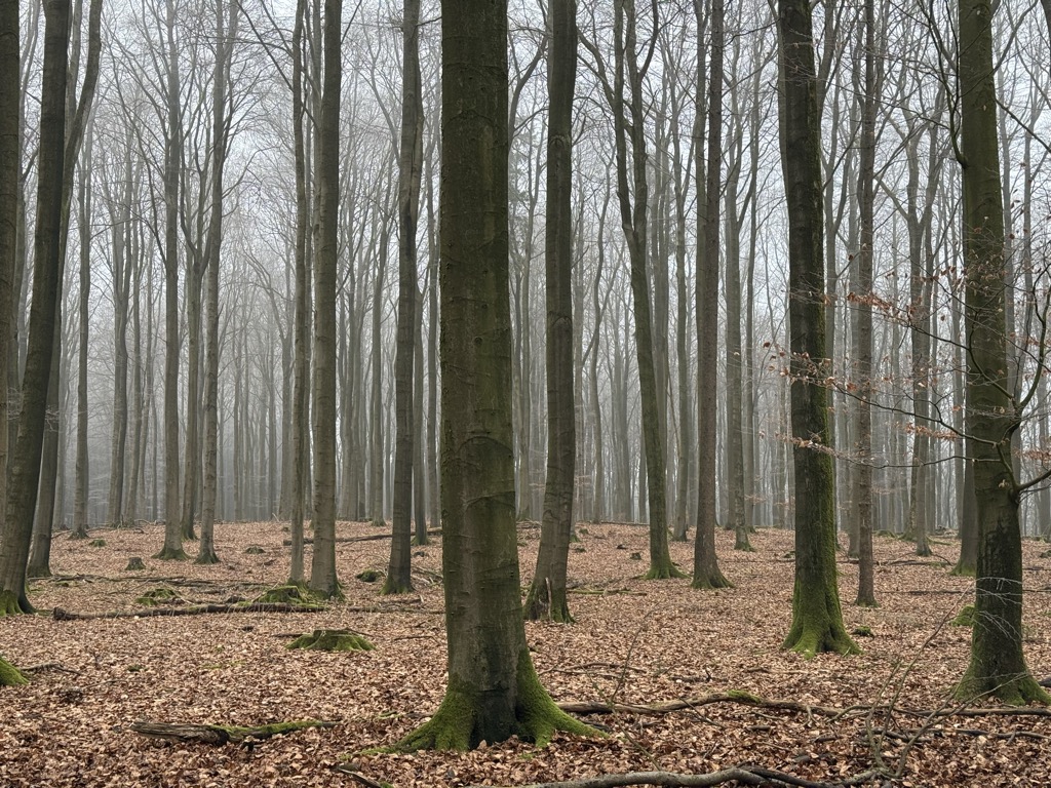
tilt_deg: +5.9
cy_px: 394
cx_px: 526
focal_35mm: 48
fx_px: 1457
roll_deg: +0.6
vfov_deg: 30.3
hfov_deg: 39.7
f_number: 1.78
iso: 100
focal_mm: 6.76
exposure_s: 1/60
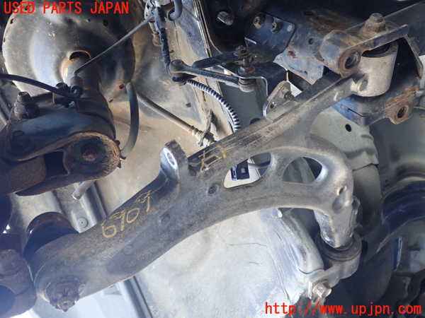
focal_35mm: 35
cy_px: 159
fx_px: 430
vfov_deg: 40.7
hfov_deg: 52.6
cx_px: 212
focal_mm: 6.42
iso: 250
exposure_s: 1/30
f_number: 2.6
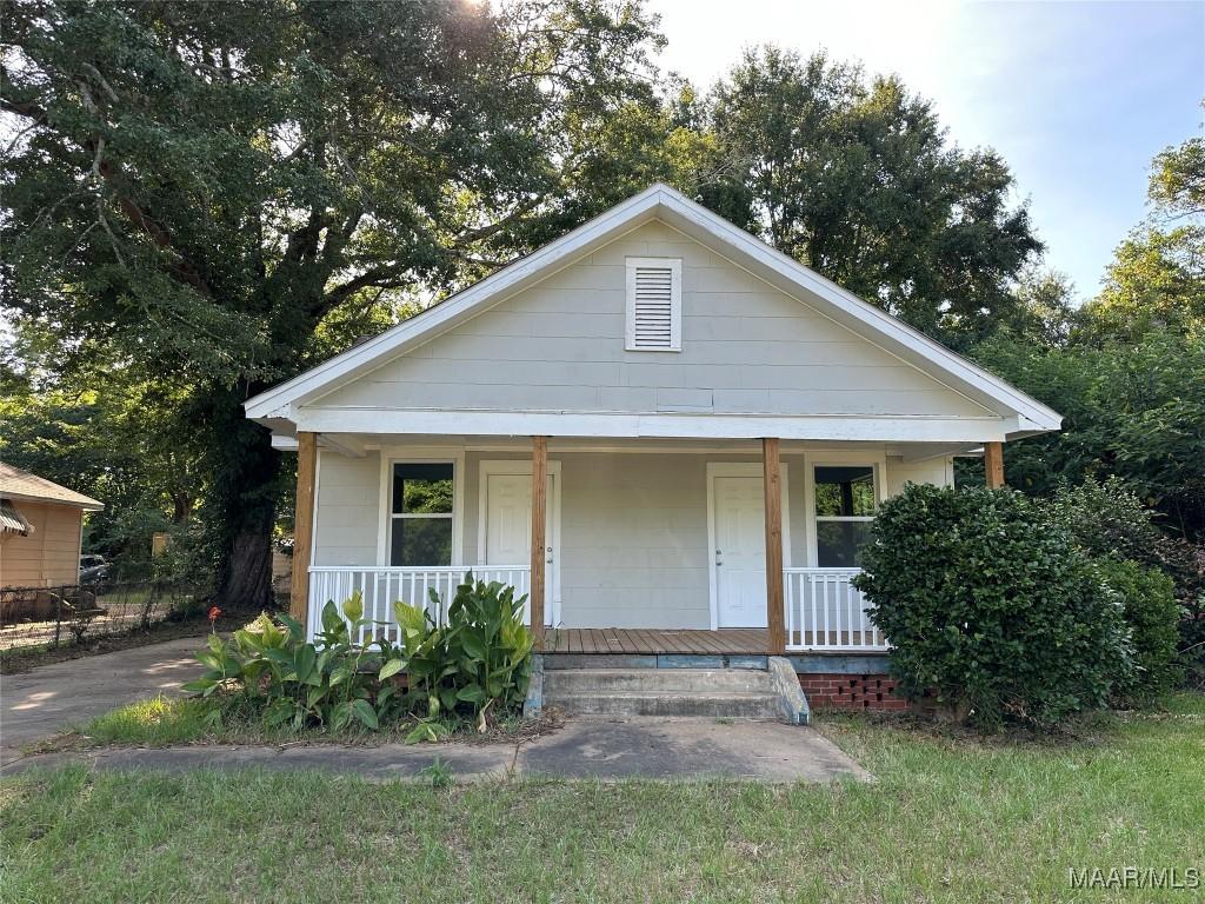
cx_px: 602
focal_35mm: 24
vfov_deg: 56.8
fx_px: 835
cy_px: 452
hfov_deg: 71.6
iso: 80
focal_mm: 6.86
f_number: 1.78
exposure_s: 1/597
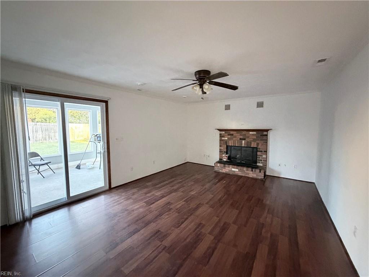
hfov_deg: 102.1
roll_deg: +0.3
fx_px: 149
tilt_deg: -4.1
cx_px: 184
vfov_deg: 85.7
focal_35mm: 14
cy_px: 138
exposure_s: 1/40
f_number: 2.2
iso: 1000
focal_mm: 2.22
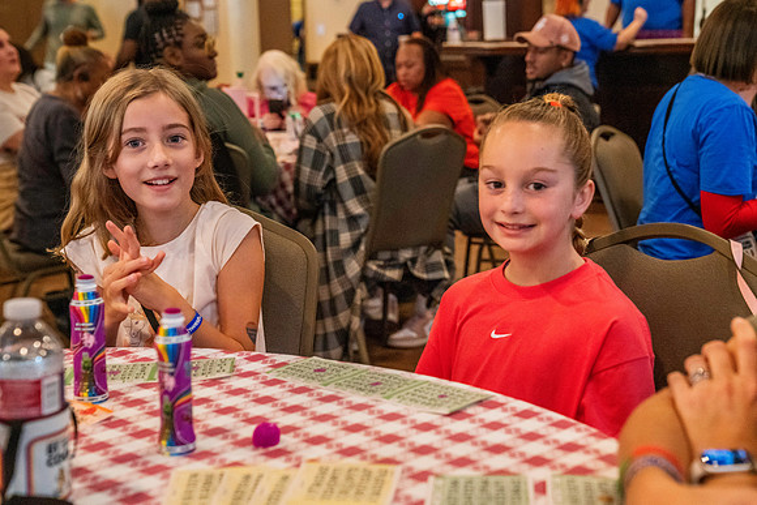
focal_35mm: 58
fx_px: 1221
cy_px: 244
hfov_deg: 34.4
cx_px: 431
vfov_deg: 23.4
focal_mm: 51
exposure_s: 1/200
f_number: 4
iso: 12800
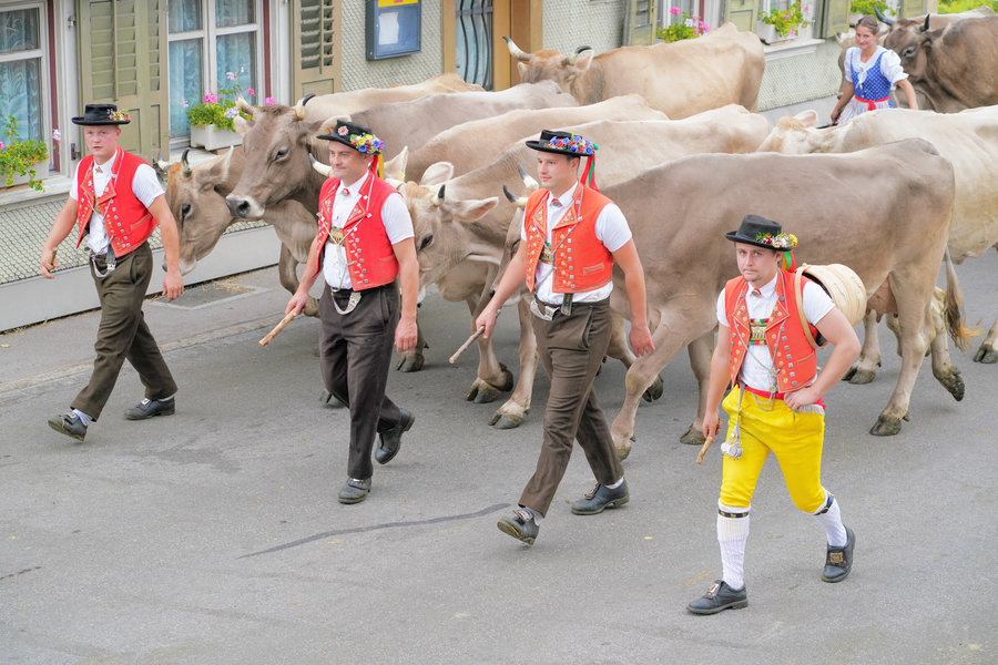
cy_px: 332
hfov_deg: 23.9
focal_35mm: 85
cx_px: 499
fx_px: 2356
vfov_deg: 16.1
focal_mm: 85
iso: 800
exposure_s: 1/640
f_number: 5.6
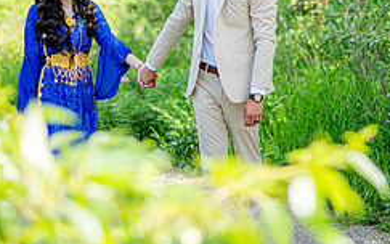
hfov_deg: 24.3
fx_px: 904
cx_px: 225
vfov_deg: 15.3
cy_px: 71
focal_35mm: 85
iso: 125
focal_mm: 35
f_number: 1.2
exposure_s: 1/3200
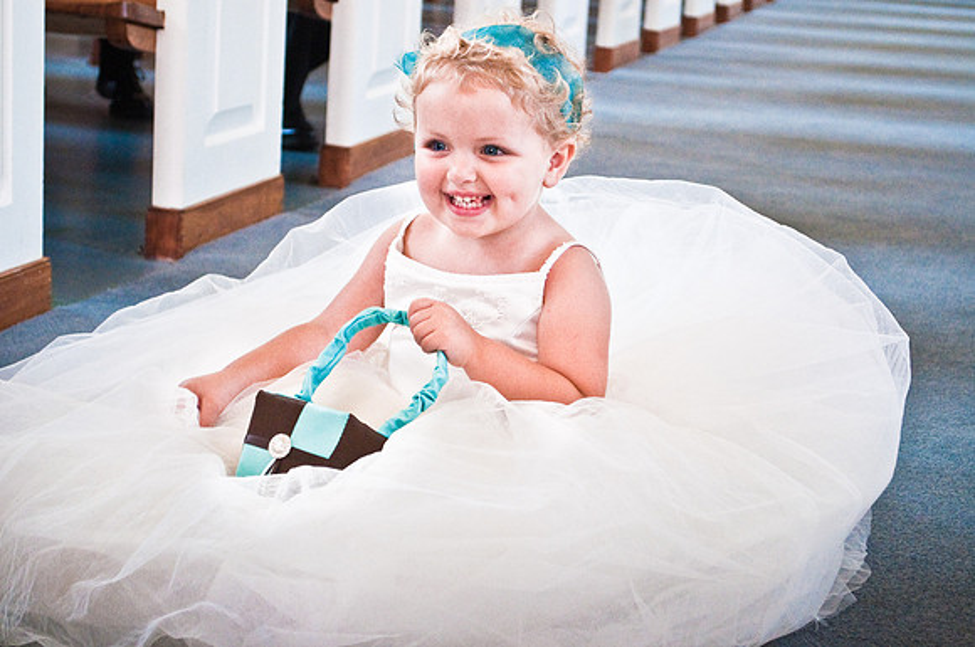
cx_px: 488
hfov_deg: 27.0
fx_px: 2028
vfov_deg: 18.1
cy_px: 324
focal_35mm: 75
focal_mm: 50
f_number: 5.6
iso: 640
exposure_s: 1/60
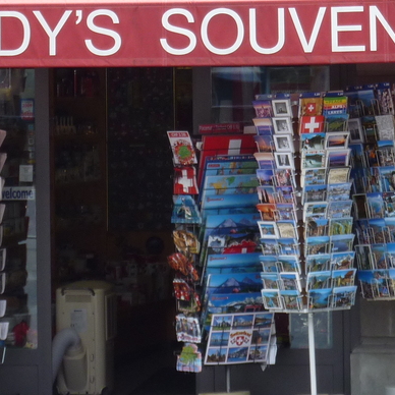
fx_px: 3666
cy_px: 86
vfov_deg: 6.2
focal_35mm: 284
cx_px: 242
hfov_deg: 6.2
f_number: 4.3
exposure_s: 1/250
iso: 100
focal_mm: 17
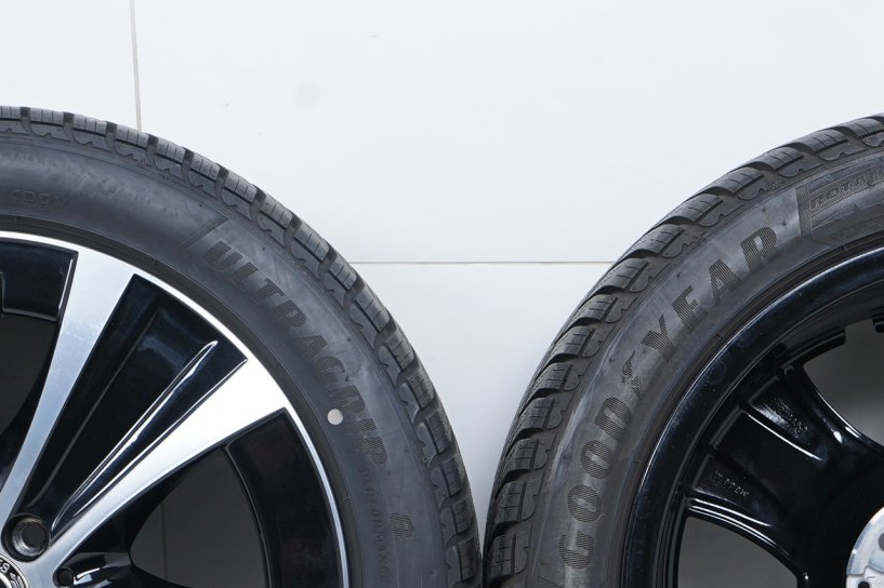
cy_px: 460
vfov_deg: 13.5
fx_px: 2479
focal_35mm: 101
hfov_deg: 20.2
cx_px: 465
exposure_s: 1/125
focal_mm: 43
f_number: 7.1
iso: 250
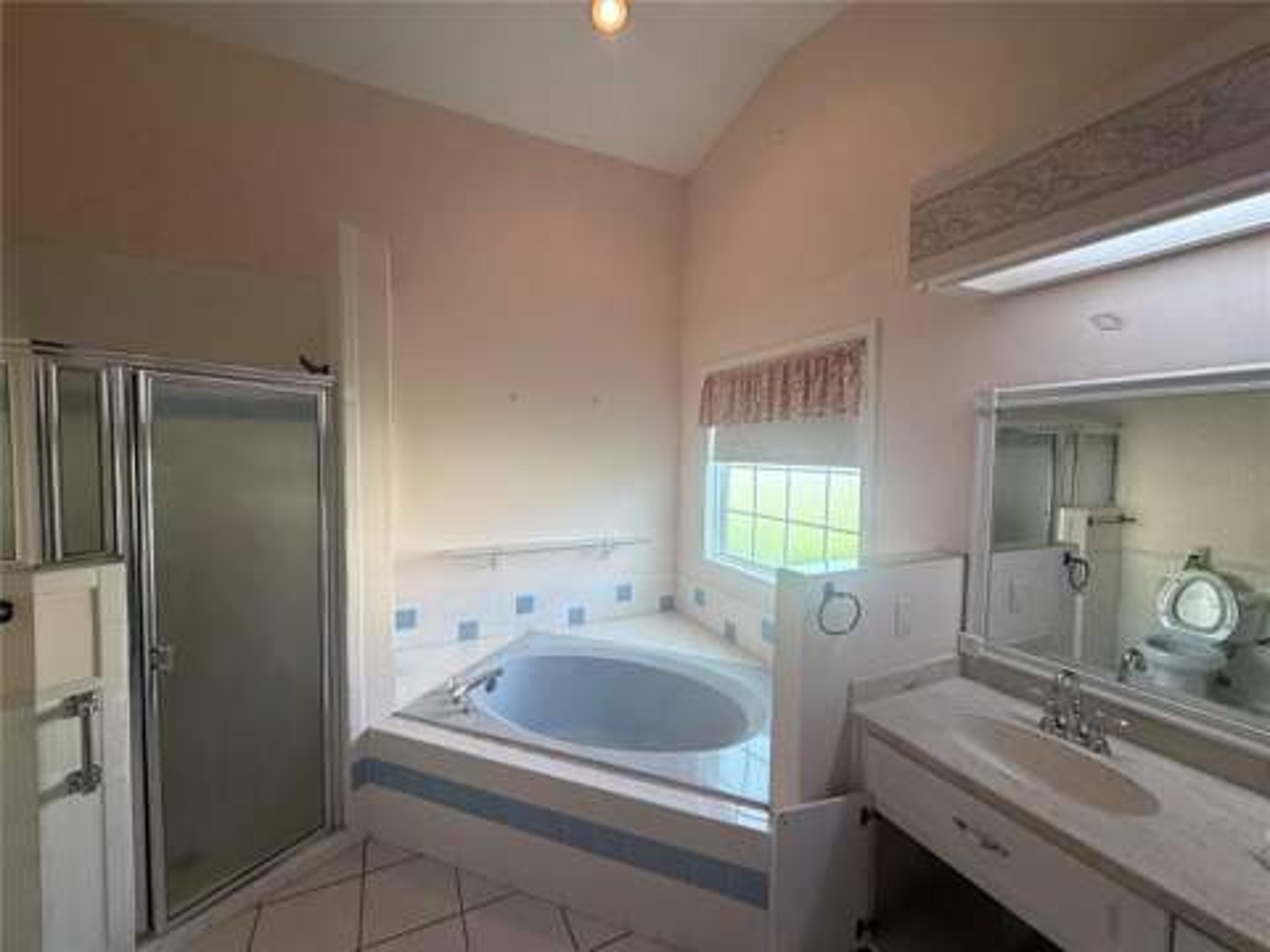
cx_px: 635
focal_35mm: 14
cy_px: 476
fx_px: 514
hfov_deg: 102.1
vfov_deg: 85.7
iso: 50
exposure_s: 1/120
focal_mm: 2.22
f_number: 2.2
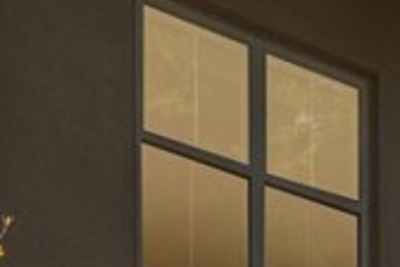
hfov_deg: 11.6
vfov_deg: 7.6
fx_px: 1967
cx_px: 279
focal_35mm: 177
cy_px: 429
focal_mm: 29
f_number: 8
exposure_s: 1/125
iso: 100
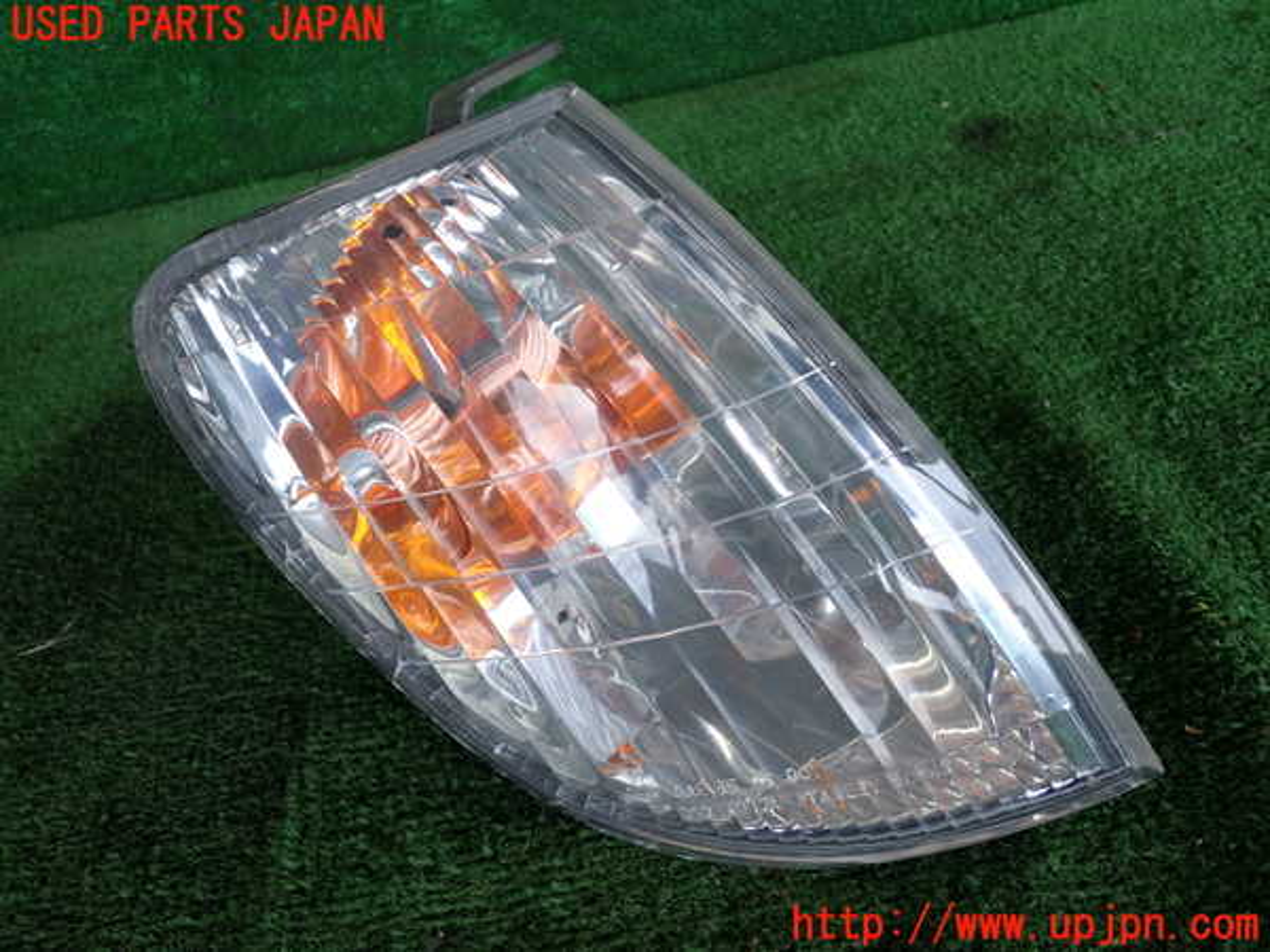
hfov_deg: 56.8
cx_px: 635
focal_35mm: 32
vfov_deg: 44.2
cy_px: 476
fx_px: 1174
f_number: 2.4
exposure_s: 1/125
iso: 100
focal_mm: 5.79
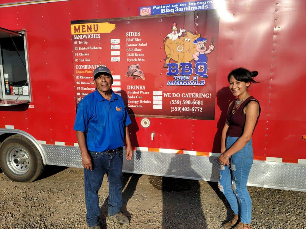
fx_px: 221
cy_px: 114
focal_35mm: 25
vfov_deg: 54.9
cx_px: 153
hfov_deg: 69.4
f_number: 1.8
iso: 20
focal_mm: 7
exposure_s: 1/1244
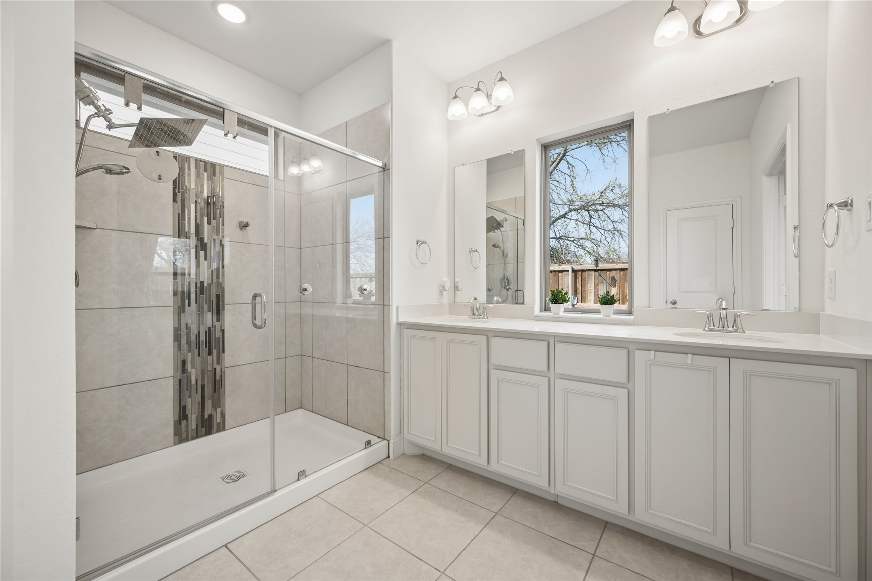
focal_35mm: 14
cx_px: 436
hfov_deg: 104.3
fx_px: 339
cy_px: 290
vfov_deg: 81.2
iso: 200
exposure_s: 1/80
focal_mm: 14
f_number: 8
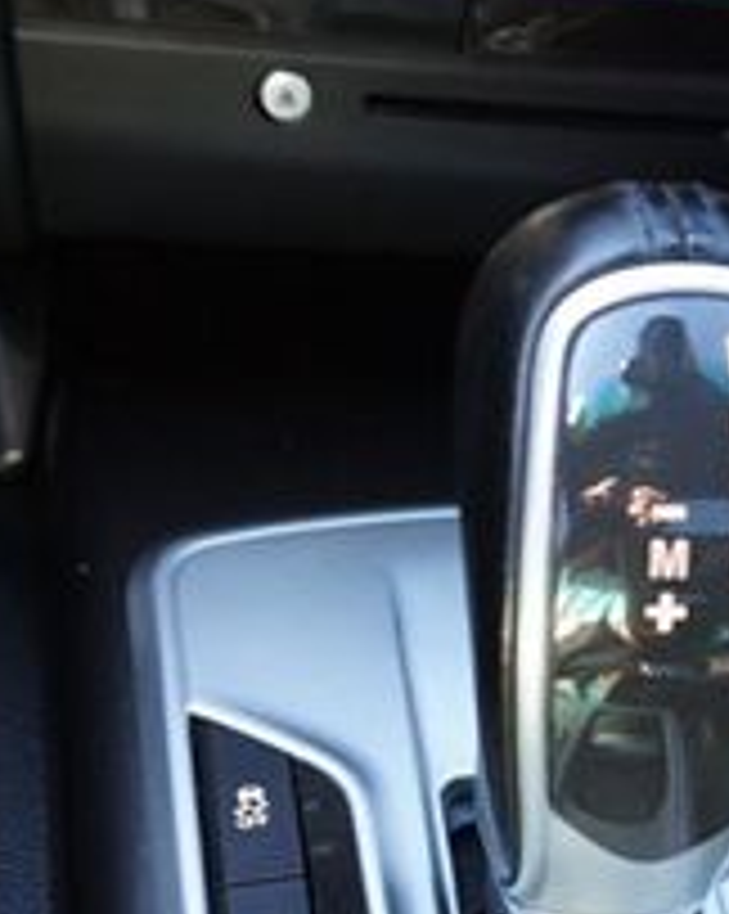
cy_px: 905
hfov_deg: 21.0
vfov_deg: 25.5
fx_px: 1918
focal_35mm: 71
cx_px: 670
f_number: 4
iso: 1000
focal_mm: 16
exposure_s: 1/60
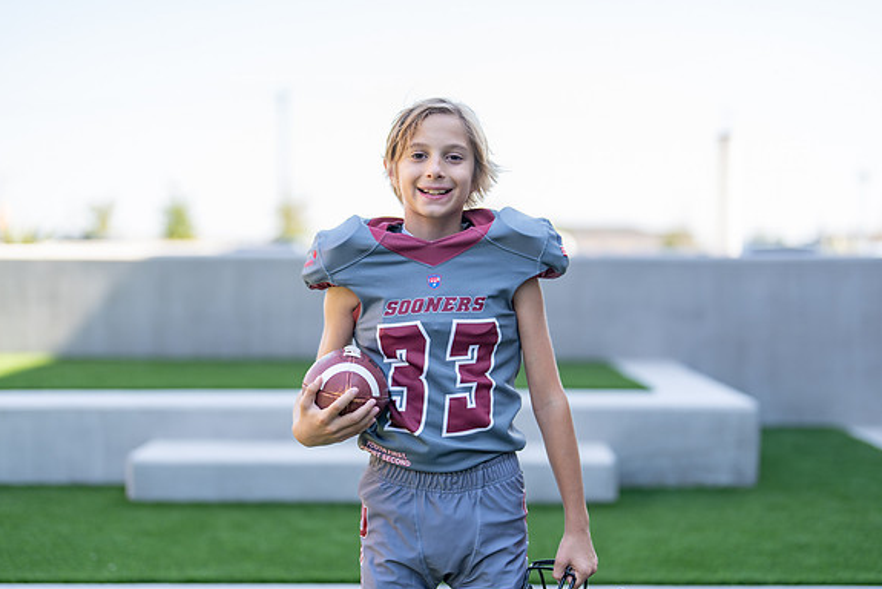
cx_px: 442
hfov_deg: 36.9
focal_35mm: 54
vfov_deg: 25.1
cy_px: 310
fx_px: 1324
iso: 100
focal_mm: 50
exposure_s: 1/1600
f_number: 1.2
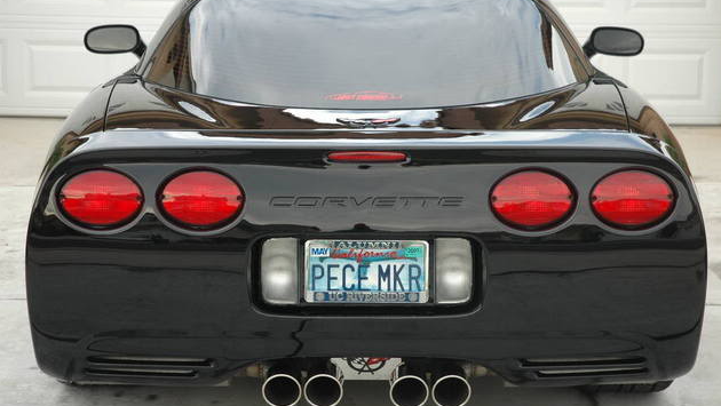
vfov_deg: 13.8
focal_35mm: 88
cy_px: 189
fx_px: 1674
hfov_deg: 24.3
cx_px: 365
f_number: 6.3
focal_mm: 55
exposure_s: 1/125
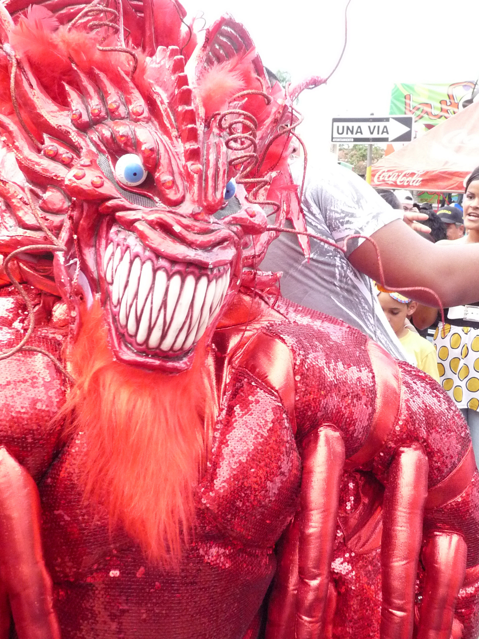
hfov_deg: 36.8
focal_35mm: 39
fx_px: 720
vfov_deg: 47.9
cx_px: 240
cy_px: 320
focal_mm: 4.8
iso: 400
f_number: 2.8
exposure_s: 1/125
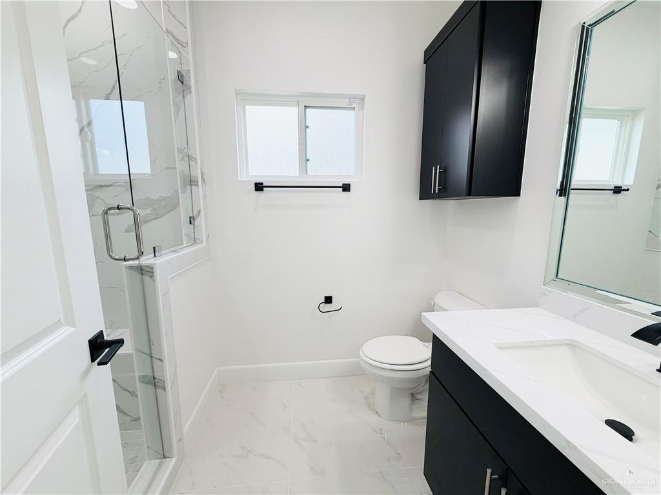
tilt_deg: -8.3
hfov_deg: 102.1
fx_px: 267
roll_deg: +0.2
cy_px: 248
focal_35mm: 14
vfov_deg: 85.7
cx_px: 330
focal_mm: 2.22
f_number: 2.2
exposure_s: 1/121
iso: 80
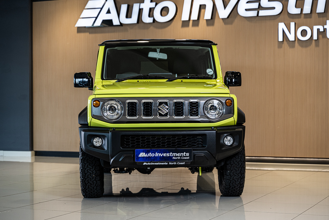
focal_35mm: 75
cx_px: 164
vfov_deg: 18.2
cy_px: 110
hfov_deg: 27.0
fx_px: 685
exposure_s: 1/125
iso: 500
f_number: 4
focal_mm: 75
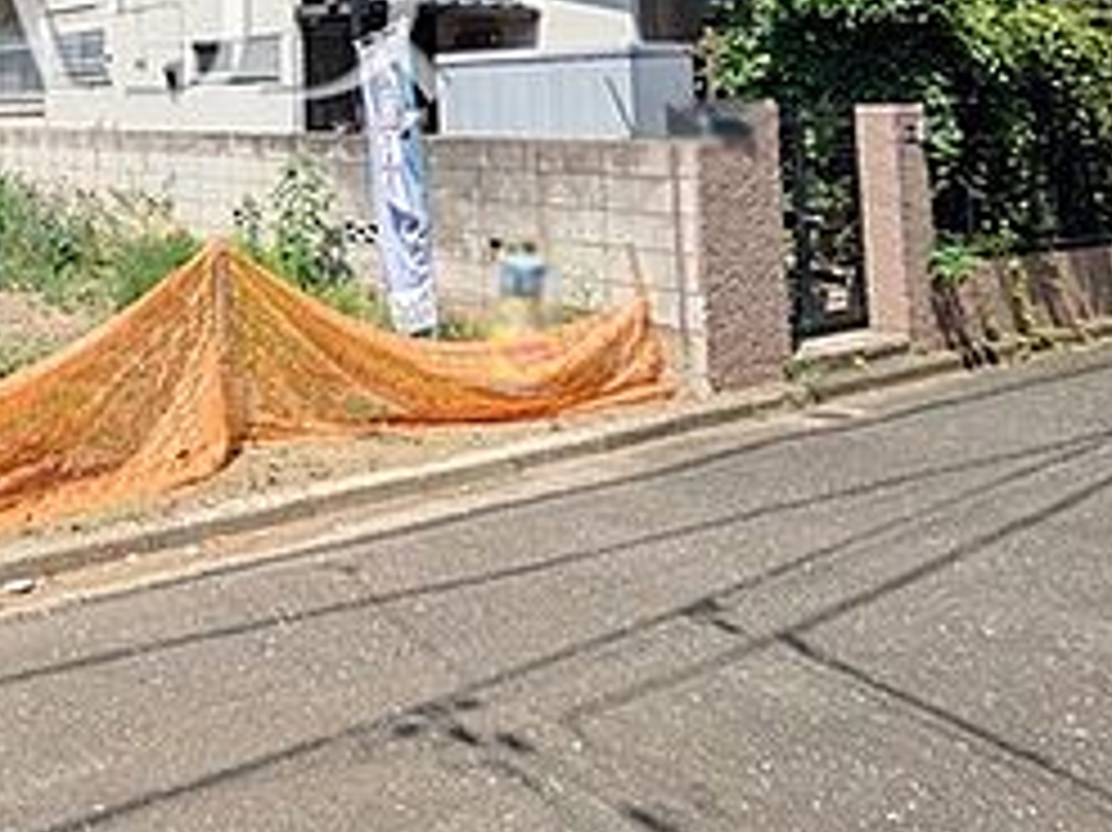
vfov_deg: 37.7
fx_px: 1092
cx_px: -32
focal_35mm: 34
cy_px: 18
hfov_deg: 44.7
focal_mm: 1.83
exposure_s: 1/1887
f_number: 2.2
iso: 47
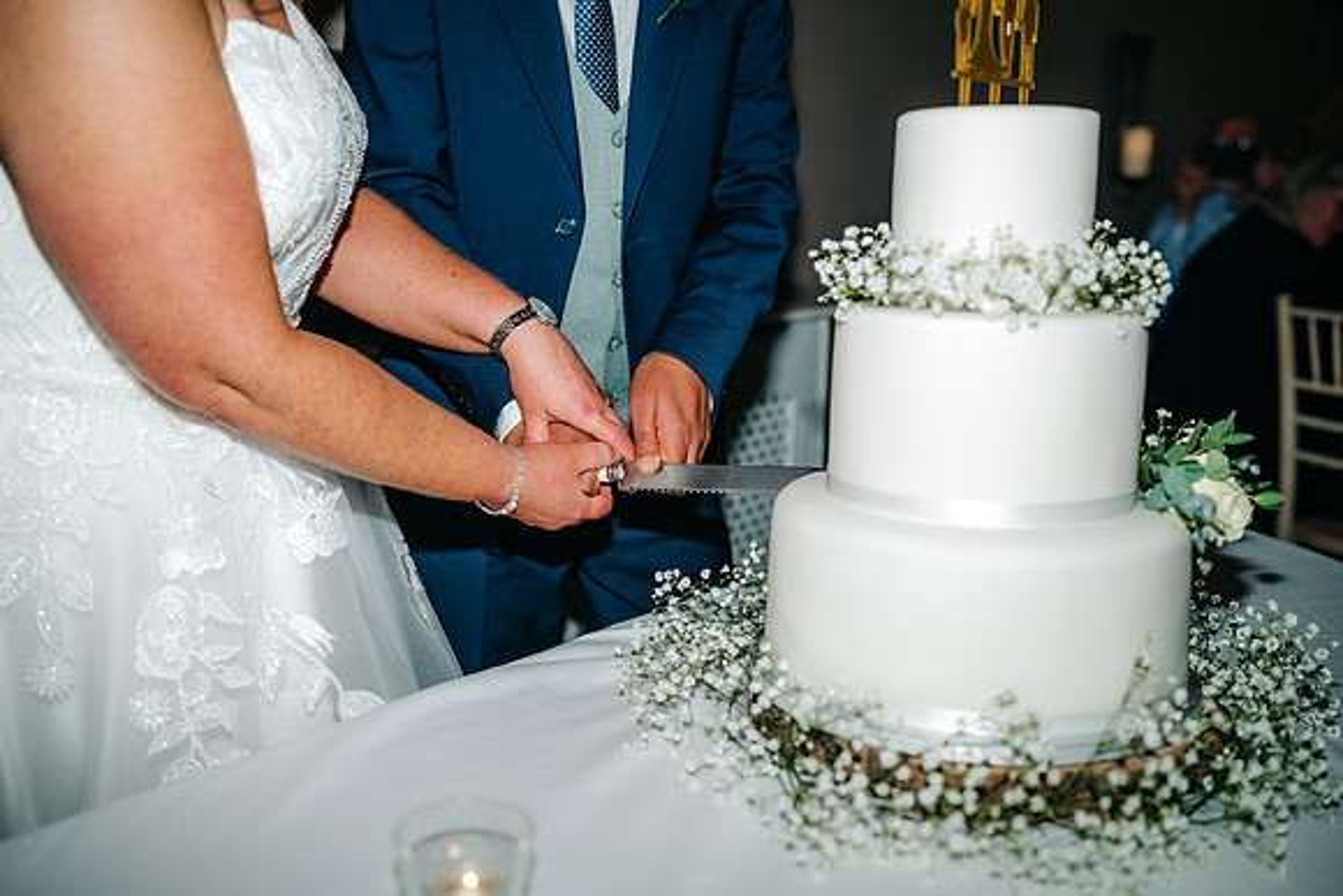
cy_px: 448
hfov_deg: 54.4
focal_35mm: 35
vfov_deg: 37.9
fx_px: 1306
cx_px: 672
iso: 320
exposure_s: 1/200
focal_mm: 35
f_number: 2.2
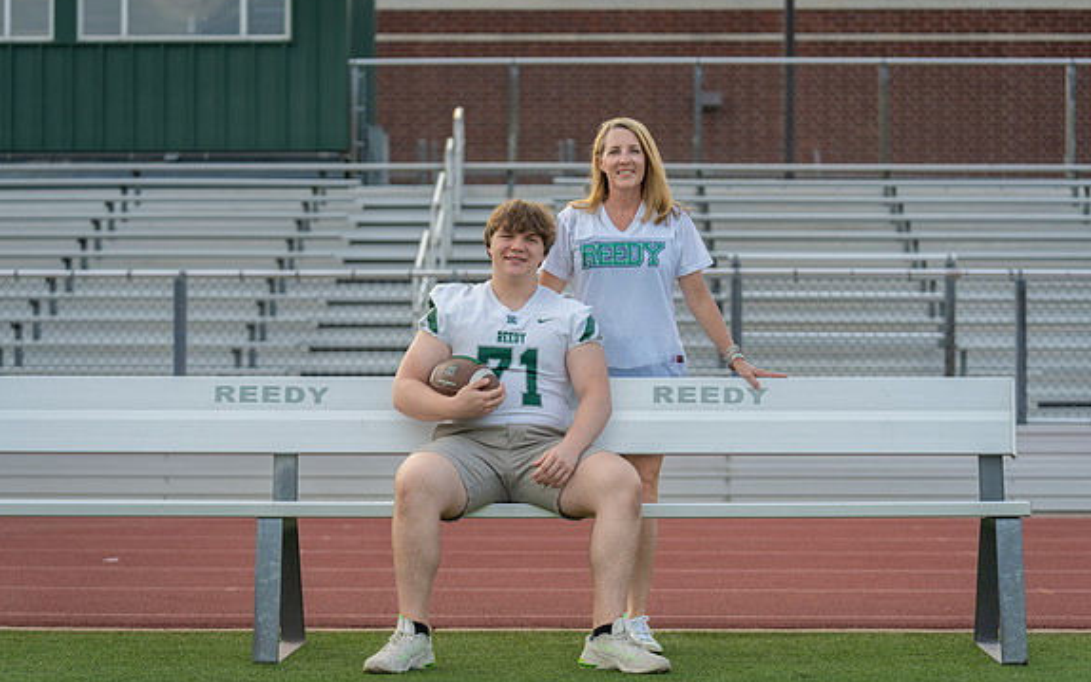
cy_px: 354
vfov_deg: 15.7
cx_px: 547
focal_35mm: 83
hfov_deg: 24.9
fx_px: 2468
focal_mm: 80
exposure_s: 1/500
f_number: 2.8
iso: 100
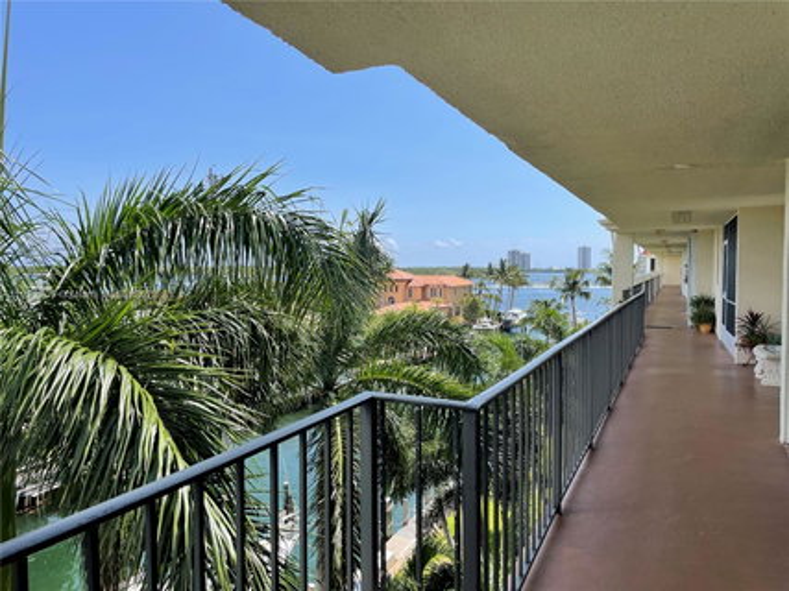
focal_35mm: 26
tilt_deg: -2.0
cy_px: 296
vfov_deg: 53.0
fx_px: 592
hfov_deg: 67.3
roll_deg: -0.2
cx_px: 394
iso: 32
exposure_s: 1/3205
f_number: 1.6
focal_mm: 4.2
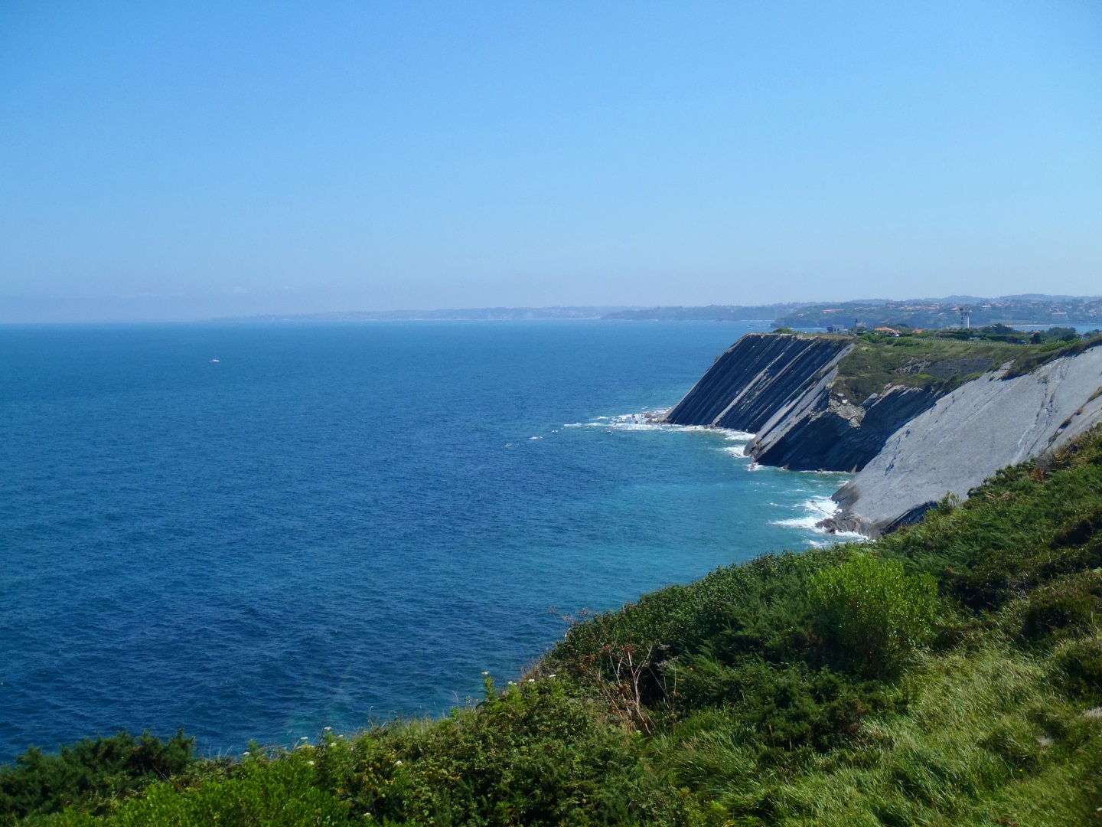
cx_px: 551
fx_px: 1369
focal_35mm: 43
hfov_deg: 43.9
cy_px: 414
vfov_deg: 33.6
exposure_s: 1/100
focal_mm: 7.73
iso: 100
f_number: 13
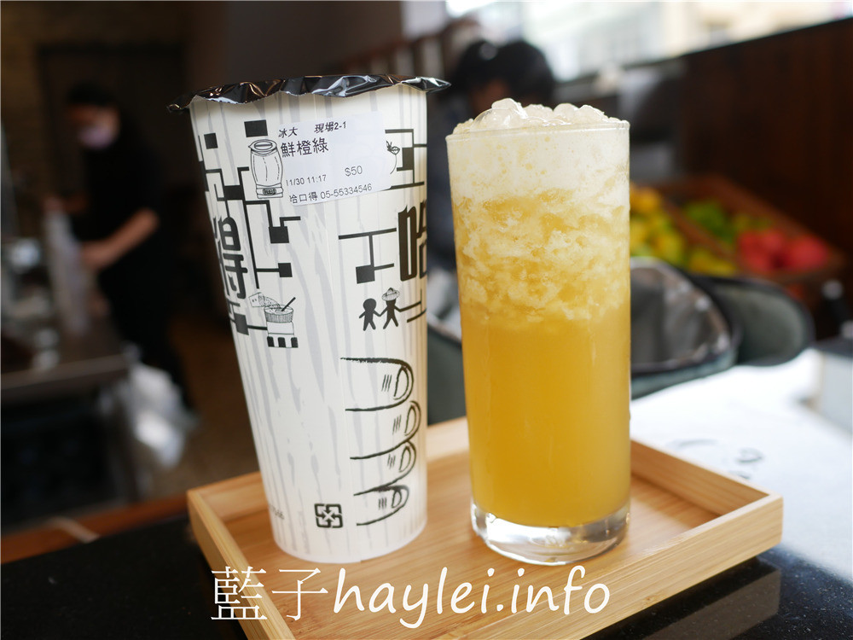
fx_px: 739
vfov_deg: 46.8
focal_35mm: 30
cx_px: 426
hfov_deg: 60.0
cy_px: 320
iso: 200
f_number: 2.5
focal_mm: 15
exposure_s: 1/200
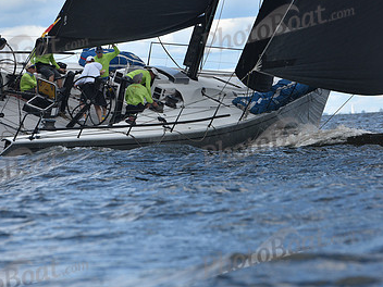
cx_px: 146
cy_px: 98
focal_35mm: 317
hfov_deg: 6.2
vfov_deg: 4.7
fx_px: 3507
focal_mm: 200
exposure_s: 1/1000
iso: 250
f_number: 8
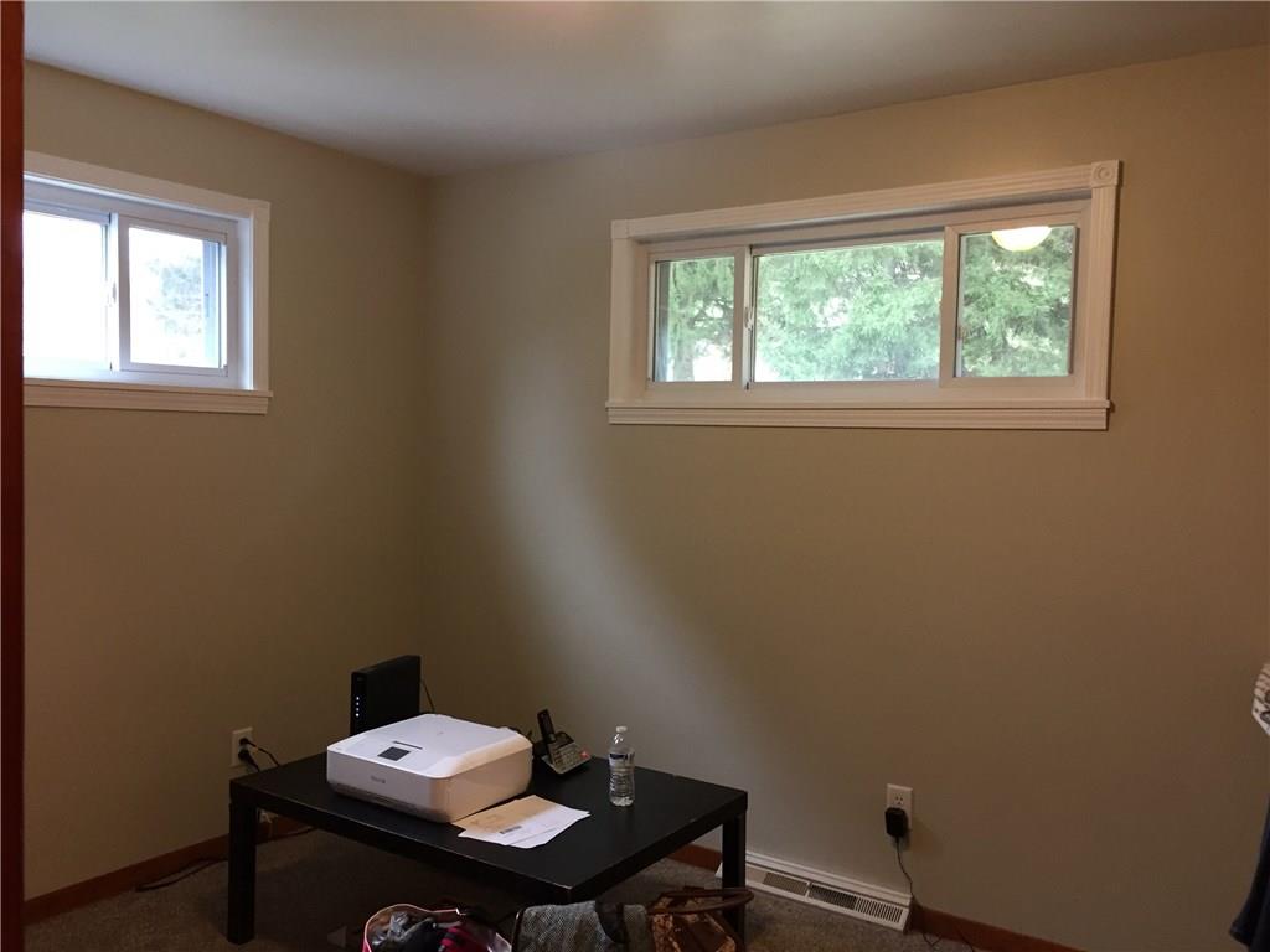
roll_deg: -1.9
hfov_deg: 61.7
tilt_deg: -2.6
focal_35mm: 29
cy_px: 476
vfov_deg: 48.2
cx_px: 635
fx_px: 1064
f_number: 2.2
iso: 125
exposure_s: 1/30
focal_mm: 4.15
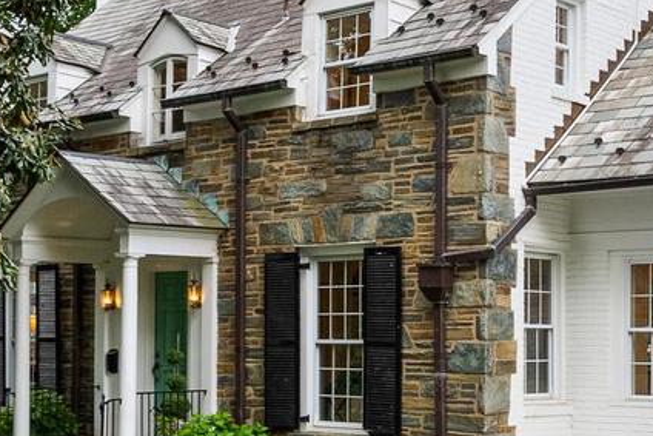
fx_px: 1265
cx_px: 400
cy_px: 341
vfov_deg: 19.4
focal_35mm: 70
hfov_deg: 28.9
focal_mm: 20.5
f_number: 8
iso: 500
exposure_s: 1/125
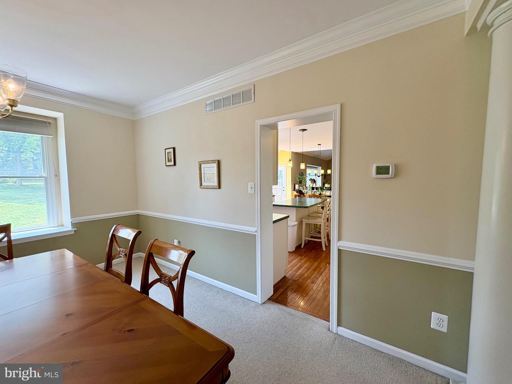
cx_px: 256
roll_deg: +0.2
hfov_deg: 102.1
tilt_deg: -3.5
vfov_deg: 85.7
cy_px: 192
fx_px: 207
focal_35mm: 14
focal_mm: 2.22
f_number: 2.2
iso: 100
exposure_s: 1/120
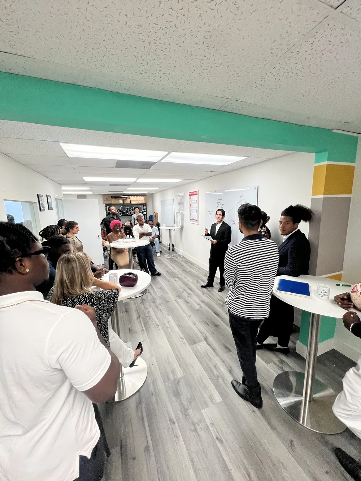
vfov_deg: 106.2
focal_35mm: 13
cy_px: 240
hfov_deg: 89.9
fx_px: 181
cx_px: 180
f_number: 1.8
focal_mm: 1.57
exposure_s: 1/120
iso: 125
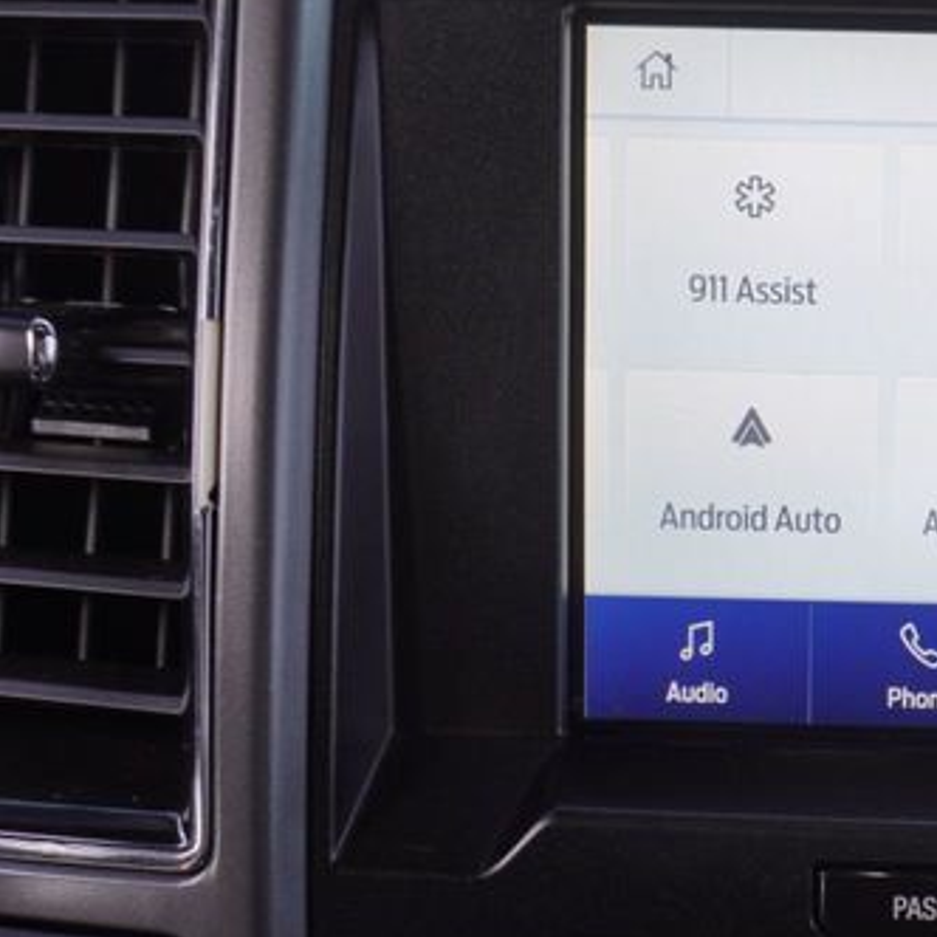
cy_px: 621
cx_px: 945
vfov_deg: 27.1
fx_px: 1929
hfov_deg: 25.9
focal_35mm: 63
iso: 100
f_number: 4
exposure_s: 1/60
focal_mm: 16
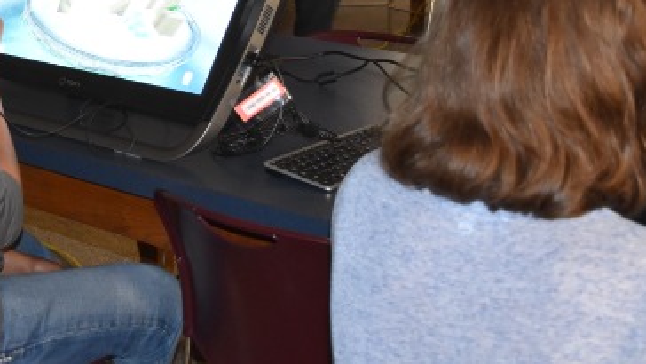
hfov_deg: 24.9
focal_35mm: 83
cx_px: 71
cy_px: 44
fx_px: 1422
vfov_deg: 14.4
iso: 1800
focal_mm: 24
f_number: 4
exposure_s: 1/30
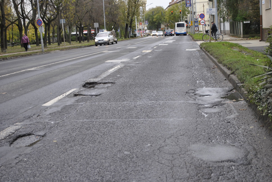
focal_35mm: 57
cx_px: 136
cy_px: 91
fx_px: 431
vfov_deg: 23.8
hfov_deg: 35.0
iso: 200
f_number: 5
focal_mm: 38
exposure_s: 1/60
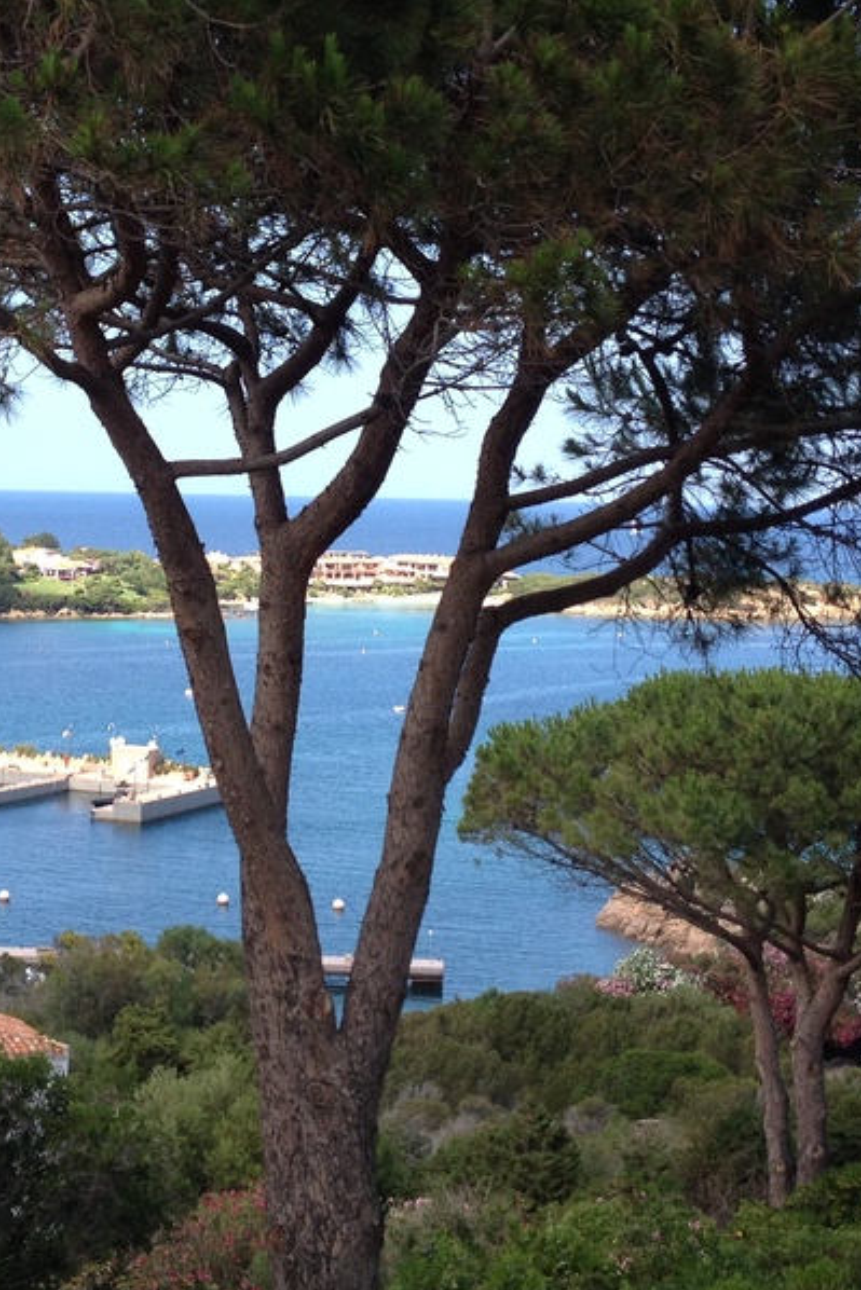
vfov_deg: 27.6
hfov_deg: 18.6
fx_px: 2617
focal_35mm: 73
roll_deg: -1.0
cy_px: 451
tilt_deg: -2.5
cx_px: 268
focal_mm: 4.28
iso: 50
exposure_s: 1/606
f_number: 2.4
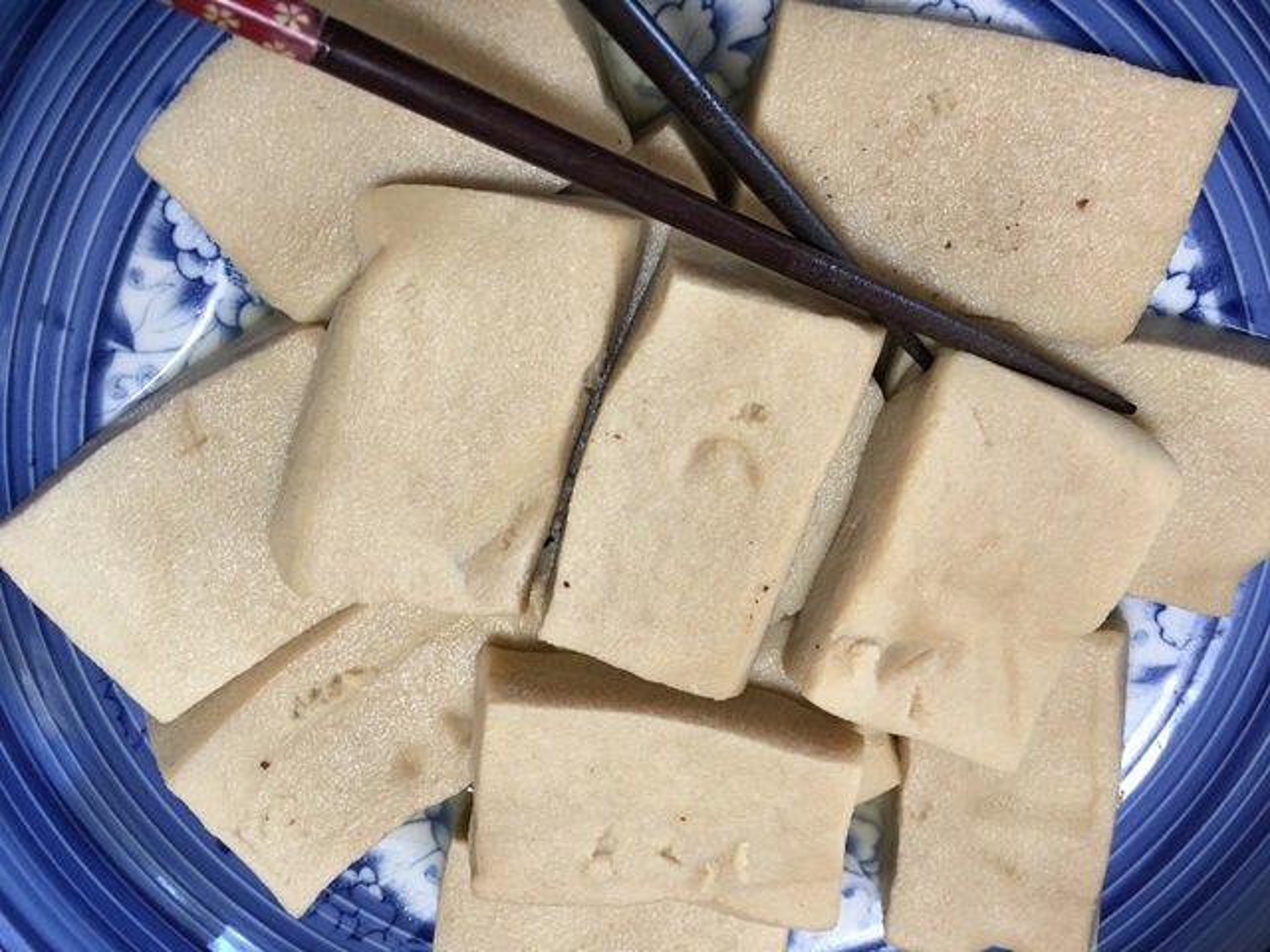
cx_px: 635
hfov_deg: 61.7
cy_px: 476
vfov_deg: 48.2
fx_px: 1064
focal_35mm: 29
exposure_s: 1/15
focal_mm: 4.15
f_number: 2.2
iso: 40
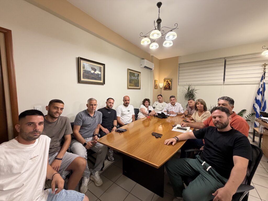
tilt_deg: -5.1
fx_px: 108
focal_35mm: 14
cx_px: 134
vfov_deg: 85.7
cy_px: 100
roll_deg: -0.1
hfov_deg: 102.1
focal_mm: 2.22
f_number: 2.2
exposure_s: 1/50
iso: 250
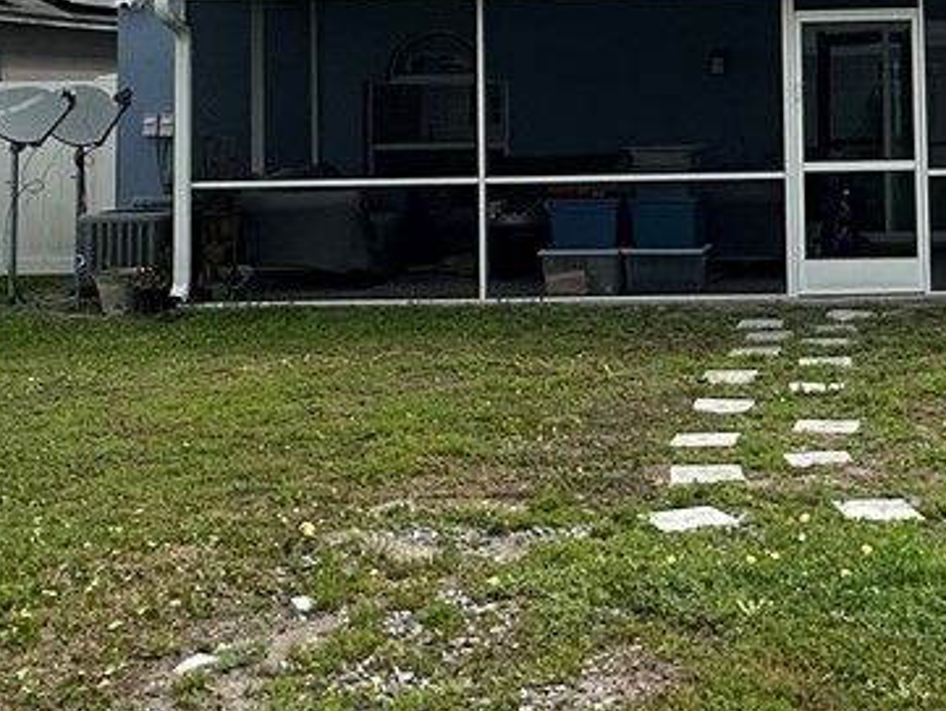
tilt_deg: +3.7
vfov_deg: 22.7
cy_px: -10
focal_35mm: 62
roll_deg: +0.2
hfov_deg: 30.1
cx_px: 807
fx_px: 1695
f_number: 2.2
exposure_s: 1/3401
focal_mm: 2.22
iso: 50
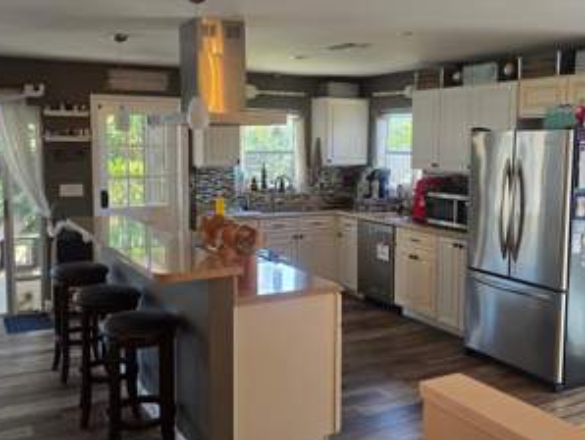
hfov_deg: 50.0
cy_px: 224
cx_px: 318
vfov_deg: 38.7
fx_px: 626
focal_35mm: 37
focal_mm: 6.3
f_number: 1.7
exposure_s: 1/120
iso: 160
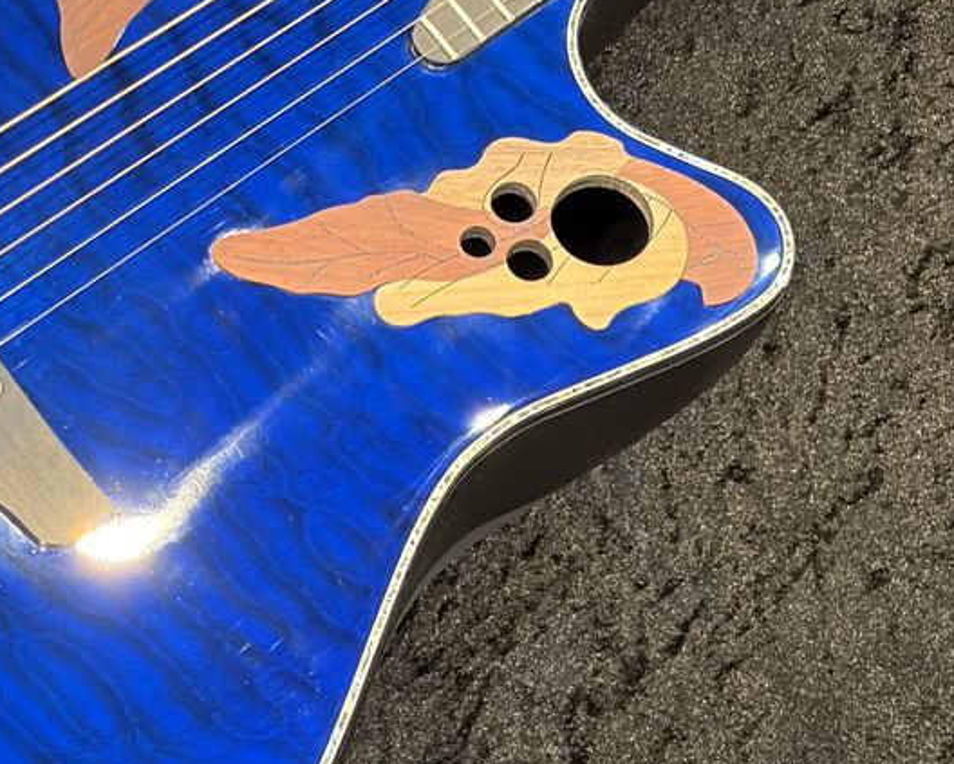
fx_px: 3475
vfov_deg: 12.6
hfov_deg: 15.4
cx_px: 38
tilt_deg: -70.9
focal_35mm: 123
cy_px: 383
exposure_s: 1/30
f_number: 1.6
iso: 400
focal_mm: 5.96
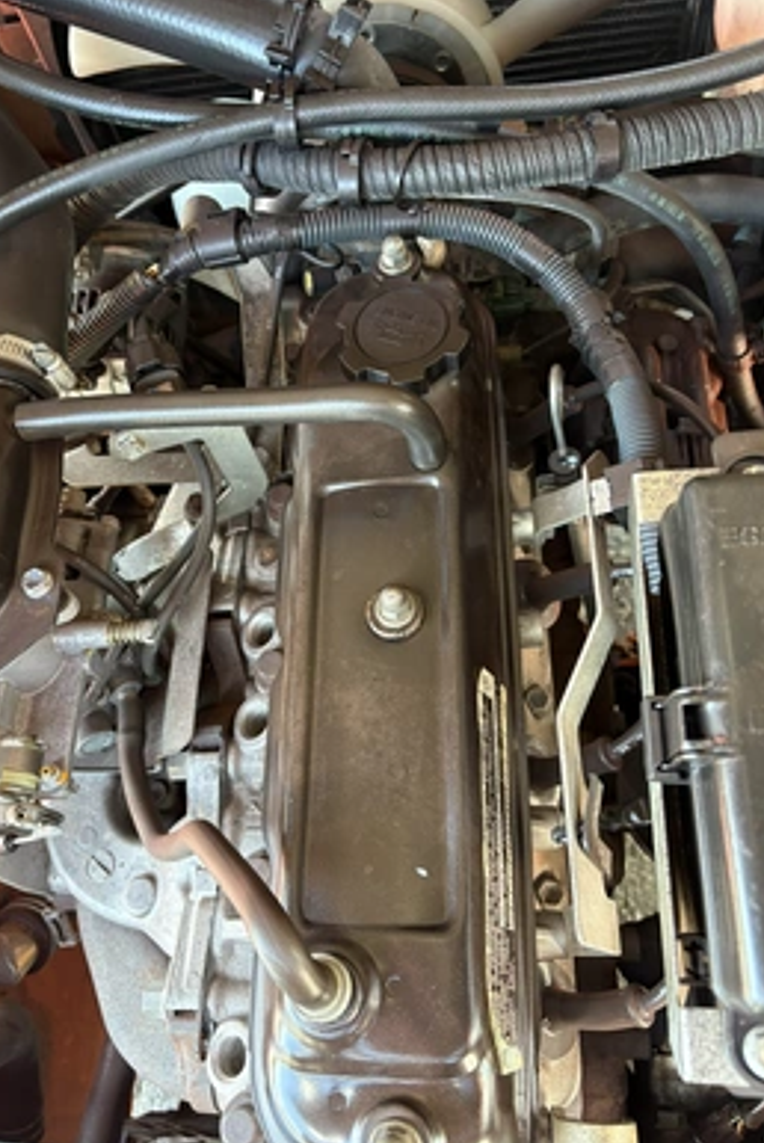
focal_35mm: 28
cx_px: 335
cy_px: 560
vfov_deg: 65.4
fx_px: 890
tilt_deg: -61.4
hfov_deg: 46.4
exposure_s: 1/60
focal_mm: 5.96
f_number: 1.6
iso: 250
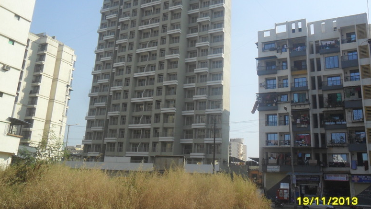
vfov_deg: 32.7
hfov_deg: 55.3
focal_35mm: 36
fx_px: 354
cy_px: 85
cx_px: 181
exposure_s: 1/1000
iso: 100
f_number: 3.7
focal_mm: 5.7
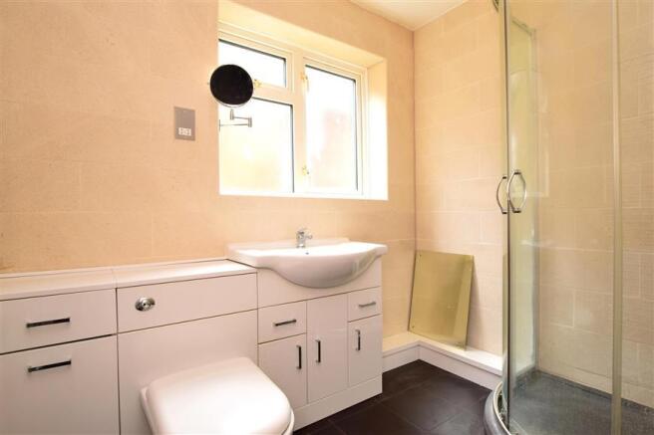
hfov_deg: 90.0
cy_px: 218
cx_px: 327
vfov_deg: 67.4
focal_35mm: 18
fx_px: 327
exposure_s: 1/10
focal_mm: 12
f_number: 8
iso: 400
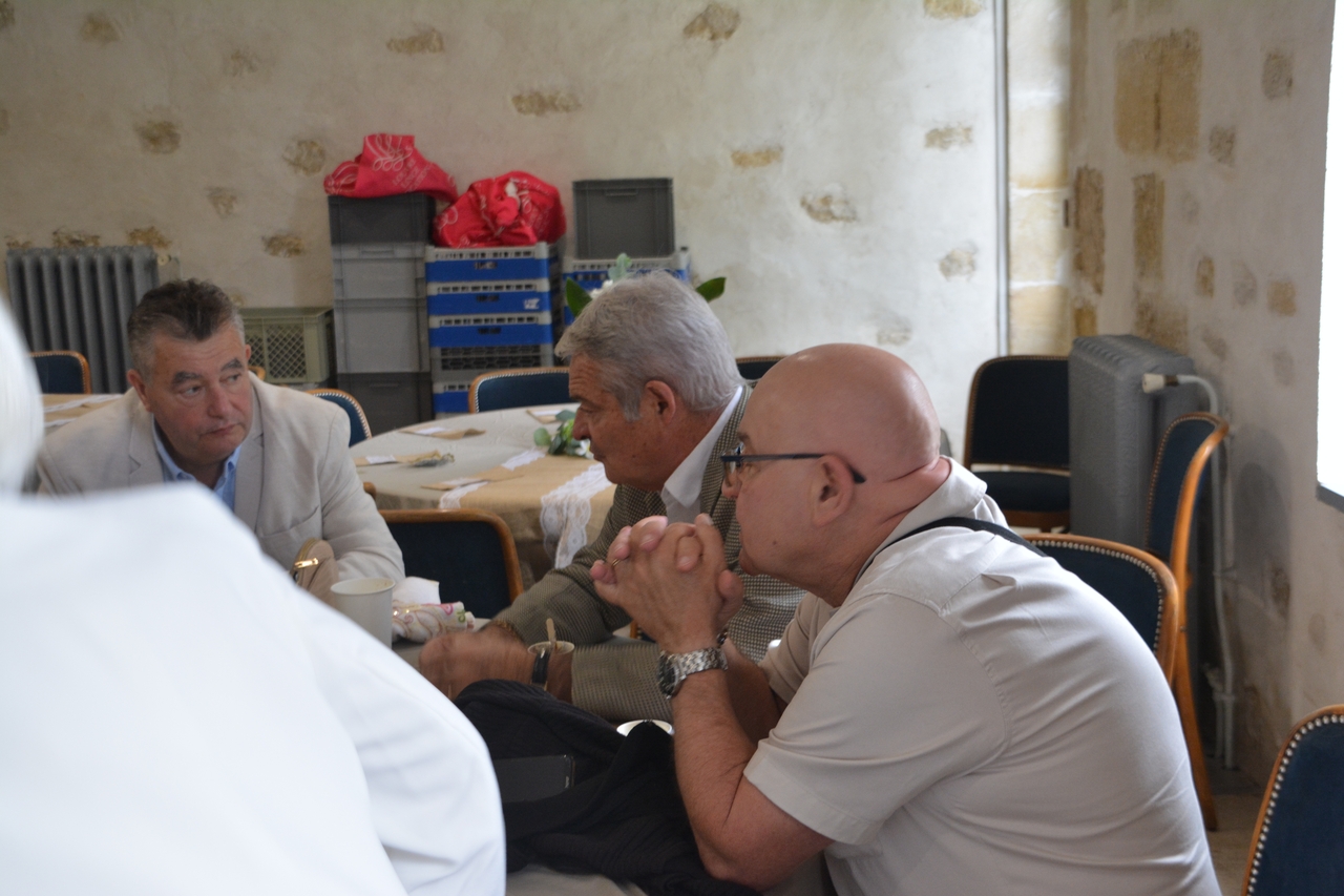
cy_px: 448
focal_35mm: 45
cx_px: 672
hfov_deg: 43.6
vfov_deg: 29.9
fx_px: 1680
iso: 800
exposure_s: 1/30
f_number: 4.2
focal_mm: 30
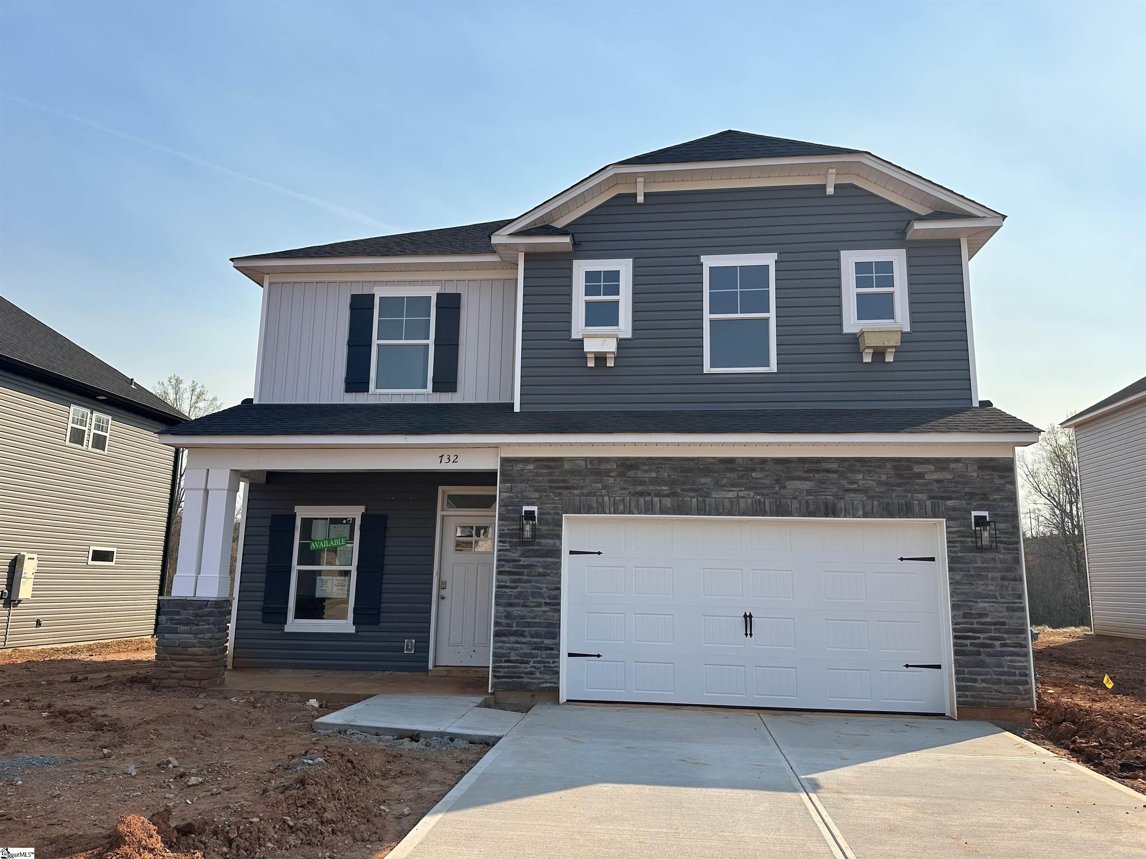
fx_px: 795
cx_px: 573
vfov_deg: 56.8
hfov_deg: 71.6
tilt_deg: +11.0
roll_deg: -1.0
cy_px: 430
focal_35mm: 24
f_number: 1.78
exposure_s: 1/5263
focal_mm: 6.86
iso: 80
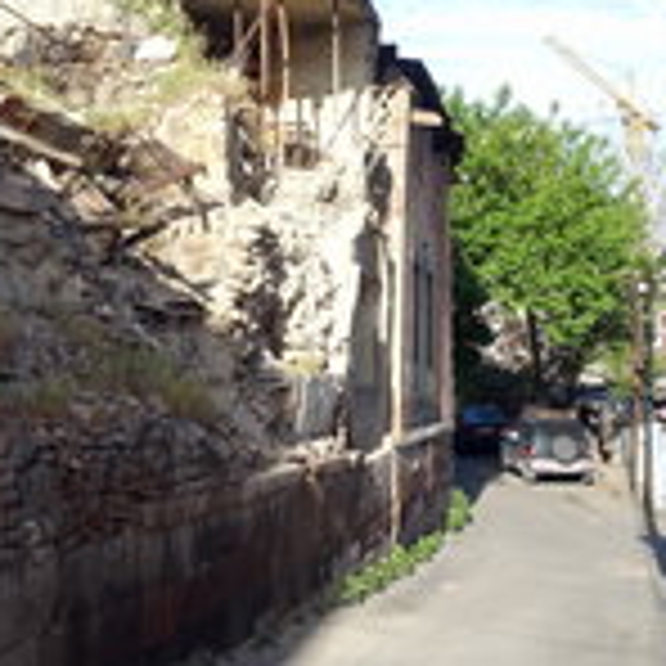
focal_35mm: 55
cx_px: 284
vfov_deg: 30.2
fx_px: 1197
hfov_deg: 31.0
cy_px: 119
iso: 100
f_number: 4
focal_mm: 8.8
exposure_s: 1/400
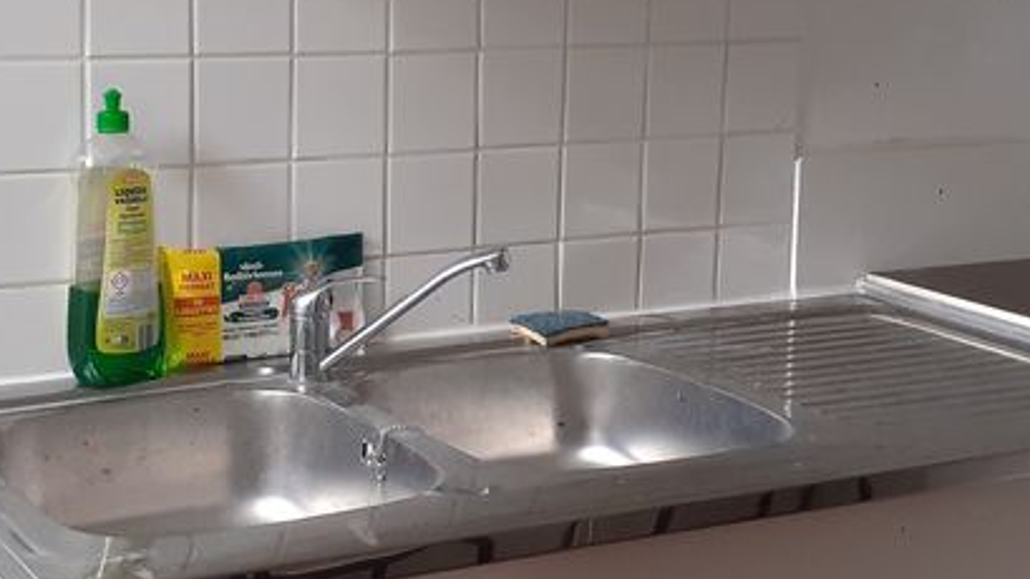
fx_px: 1966
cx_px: 458
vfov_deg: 16.7
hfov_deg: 29.3
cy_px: 161
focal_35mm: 72
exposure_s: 1/50
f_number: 1.9
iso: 100
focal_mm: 3.6
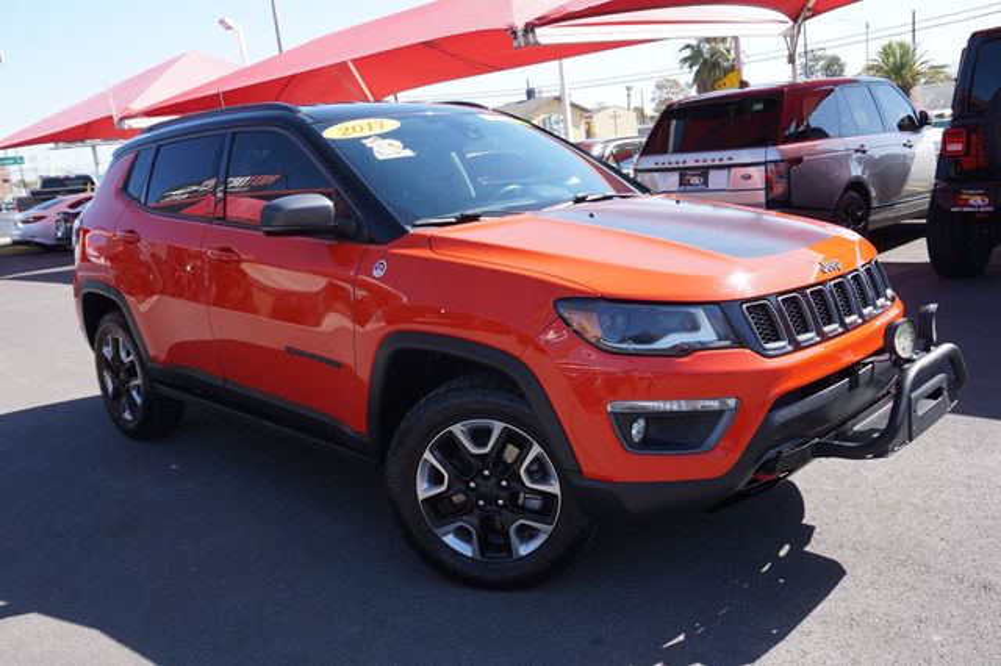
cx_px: 500
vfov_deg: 41.7
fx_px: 875
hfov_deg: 59.5
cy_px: 333
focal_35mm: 32
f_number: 8
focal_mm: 21
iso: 100
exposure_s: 1/100
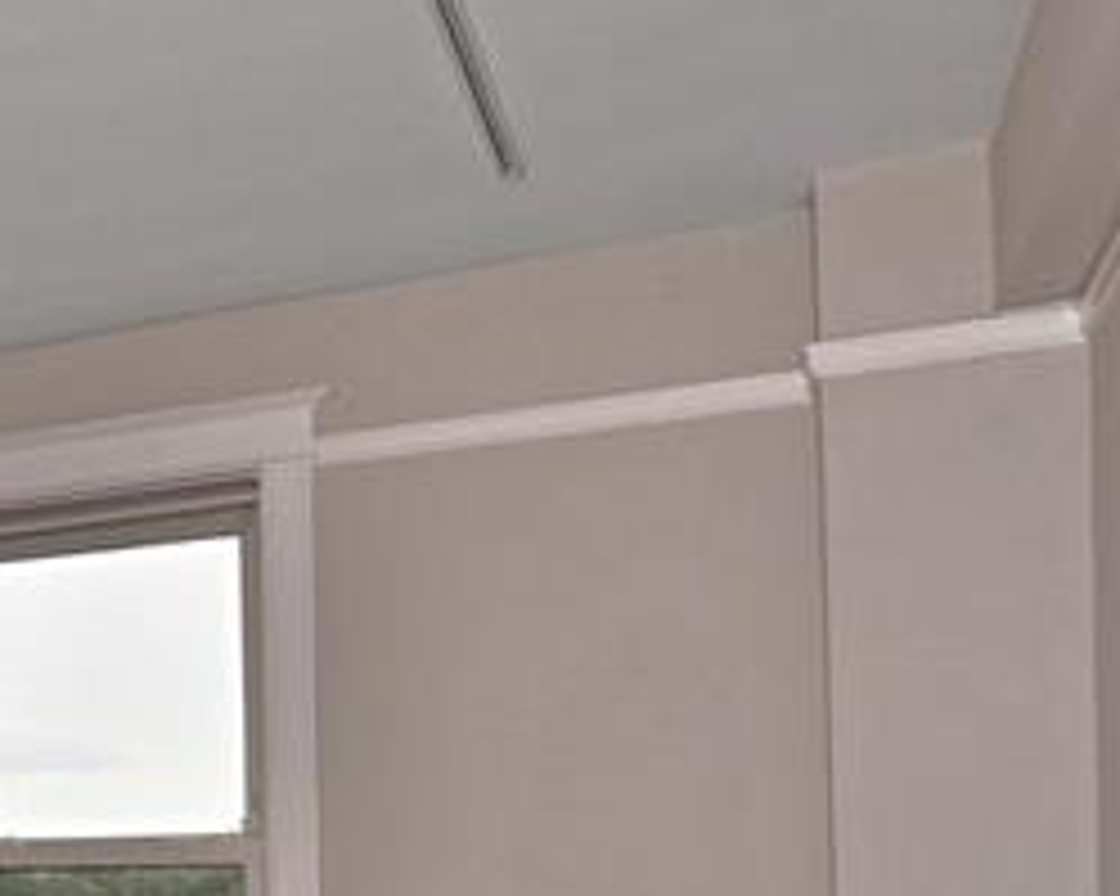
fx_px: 1789
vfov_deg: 26.7
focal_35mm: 54
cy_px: 871
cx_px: -684
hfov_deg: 24.3
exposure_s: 1/125
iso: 250
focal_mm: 14
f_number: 8
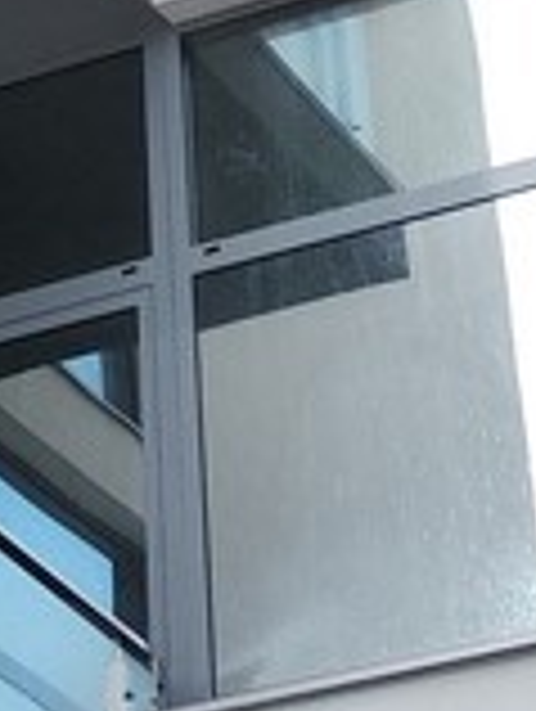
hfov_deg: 10.0
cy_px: -706
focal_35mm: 148
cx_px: 34
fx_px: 3047
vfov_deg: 11.9
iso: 100
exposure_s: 1/286
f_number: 2.2
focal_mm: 3.81
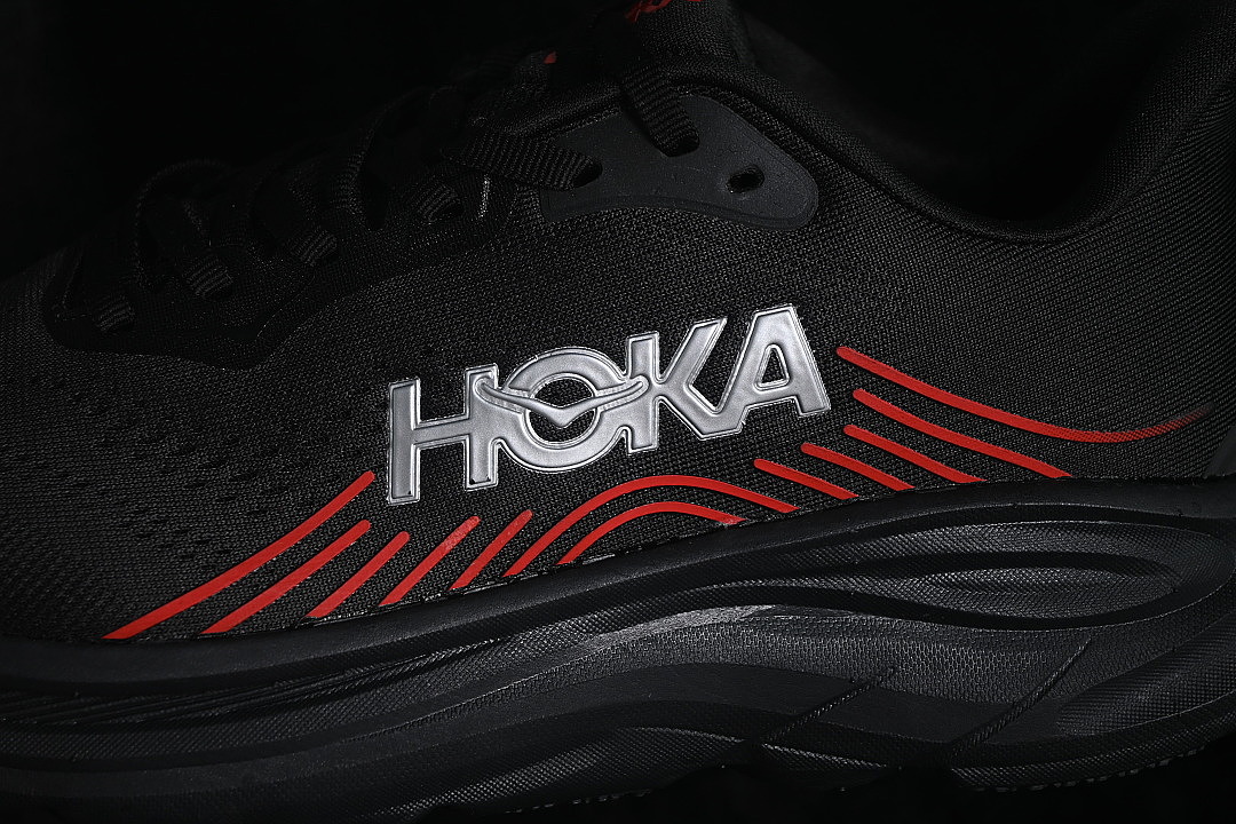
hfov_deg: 27.0
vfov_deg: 18.2
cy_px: 412
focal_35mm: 75
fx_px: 2575
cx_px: 618
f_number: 6.3
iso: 160
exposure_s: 1/60
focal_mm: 50
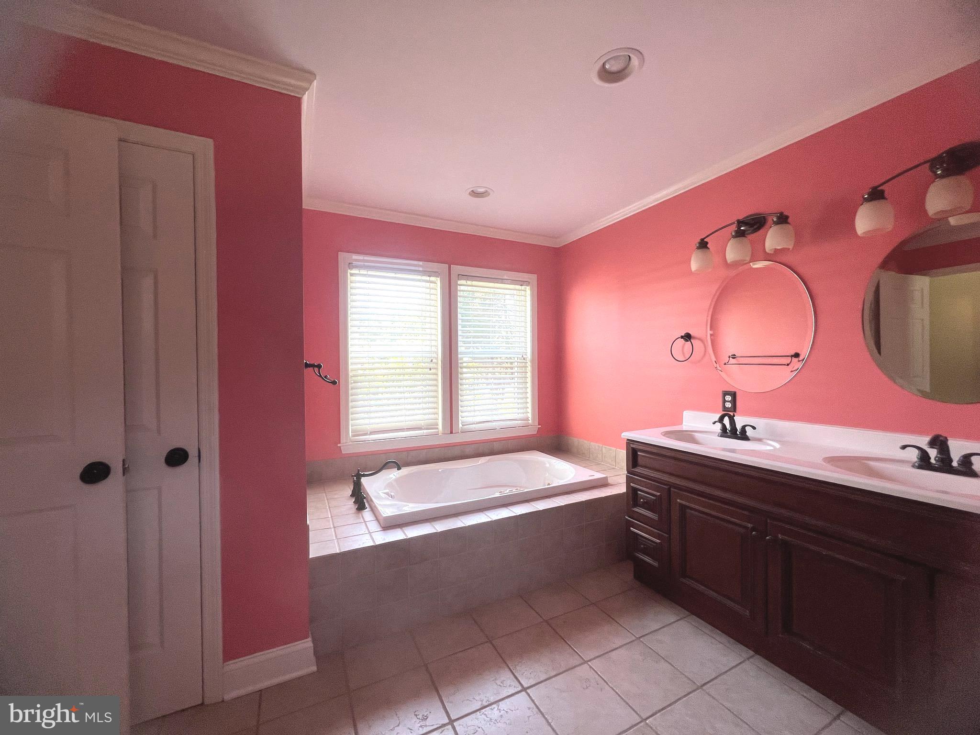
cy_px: 368
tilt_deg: -1.0
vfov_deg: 89.9
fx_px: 368
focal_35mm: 13
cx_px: 490
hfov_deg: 106.2
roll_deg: +0.5
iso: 80
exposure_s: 1/99
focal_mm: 1.57
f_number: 1.8
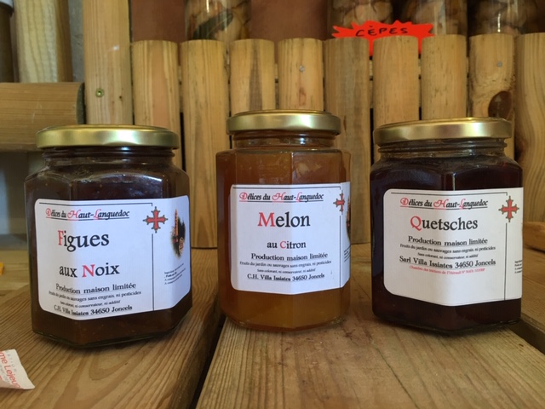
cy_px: 204
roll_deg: -0.4
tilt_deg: -3.6
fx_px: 457
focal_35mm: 29
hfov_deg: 61.7
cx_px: 272
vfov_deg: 48.2
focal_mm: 4.15
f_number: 2.2
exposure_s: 1/17
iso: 32
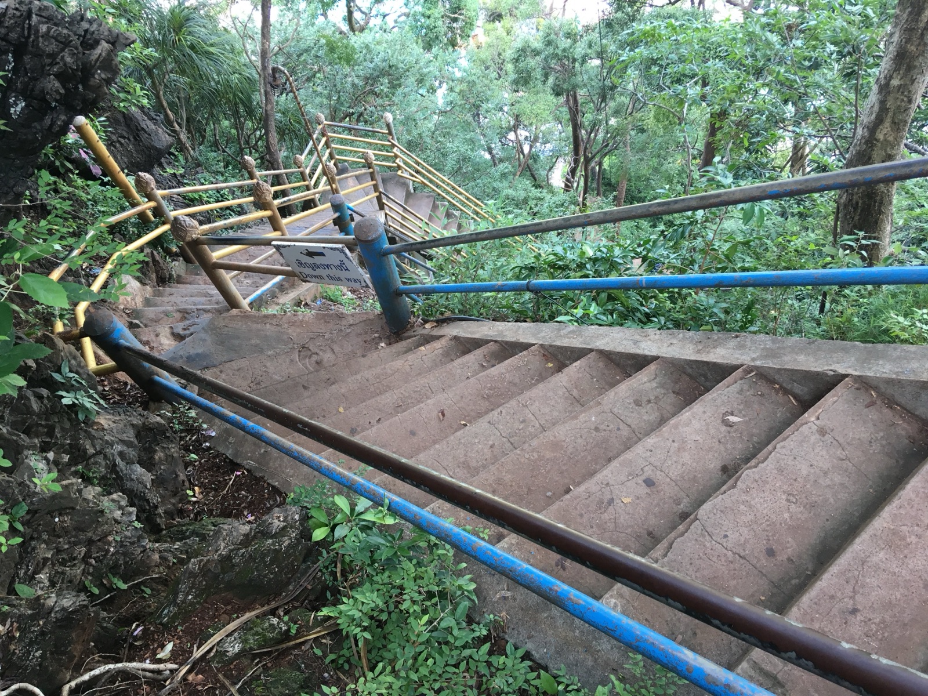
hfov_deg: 61.7
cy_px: 348
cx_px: 464
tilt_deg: -60.1
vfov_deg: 48.2
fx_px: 777
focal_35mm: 29
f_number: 2.2
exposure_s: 1/33
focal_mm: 4.15
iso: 25
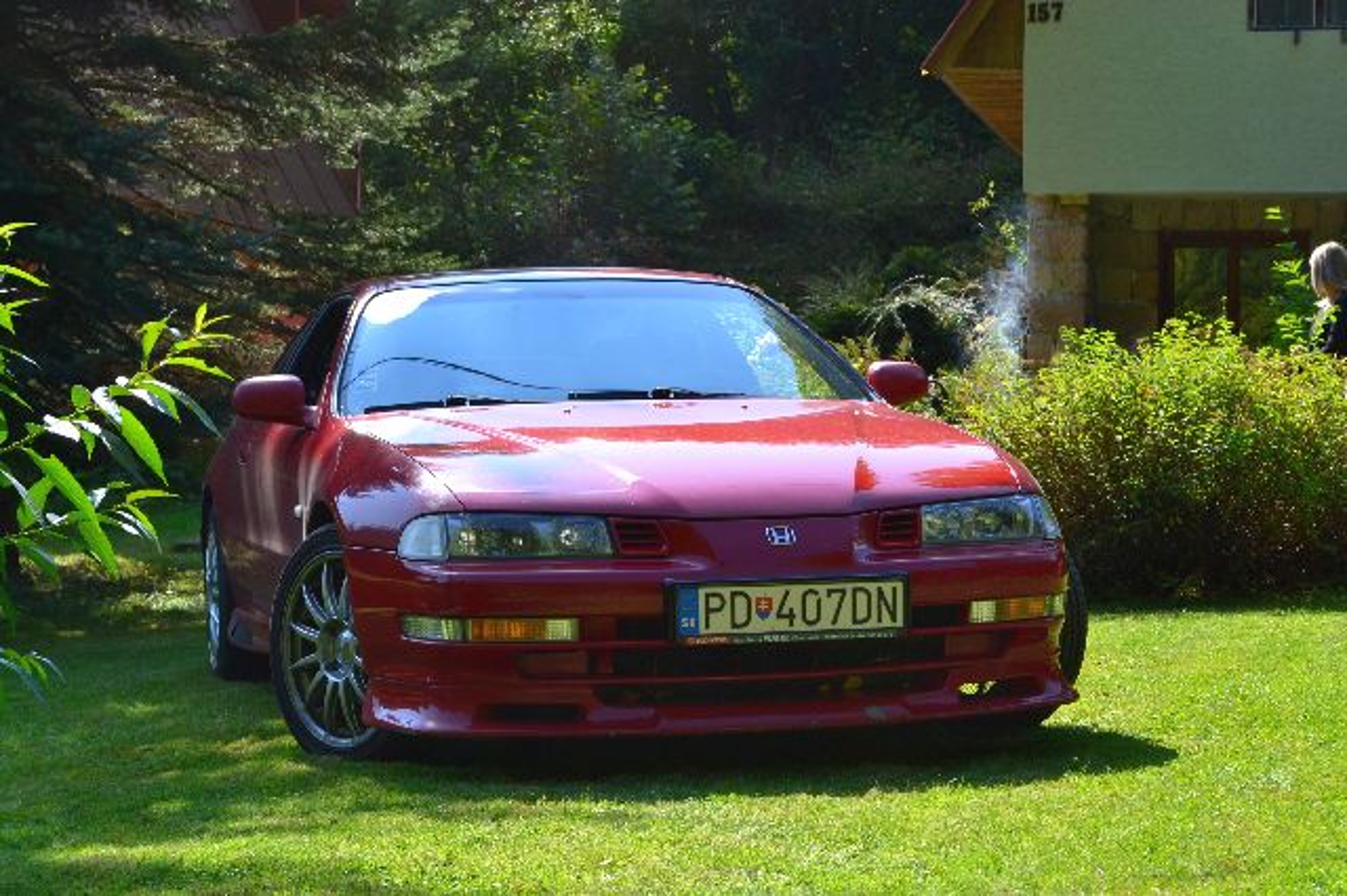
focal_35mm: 82
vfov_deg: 16.5
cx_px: 674
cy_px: 448
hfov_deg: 24.6
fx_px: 3085
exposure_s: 1/250
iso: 400
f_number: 10
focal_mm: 55
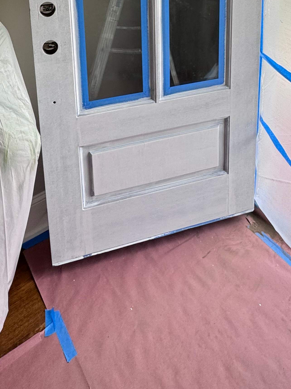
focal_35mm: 33
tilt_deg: -13.1
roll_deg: +1.7
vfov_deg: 43.4
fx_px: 370
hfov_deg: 42.9
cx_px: 129
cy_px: -36
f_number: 2.2
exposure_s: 1/99
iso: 64
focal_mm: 2.22
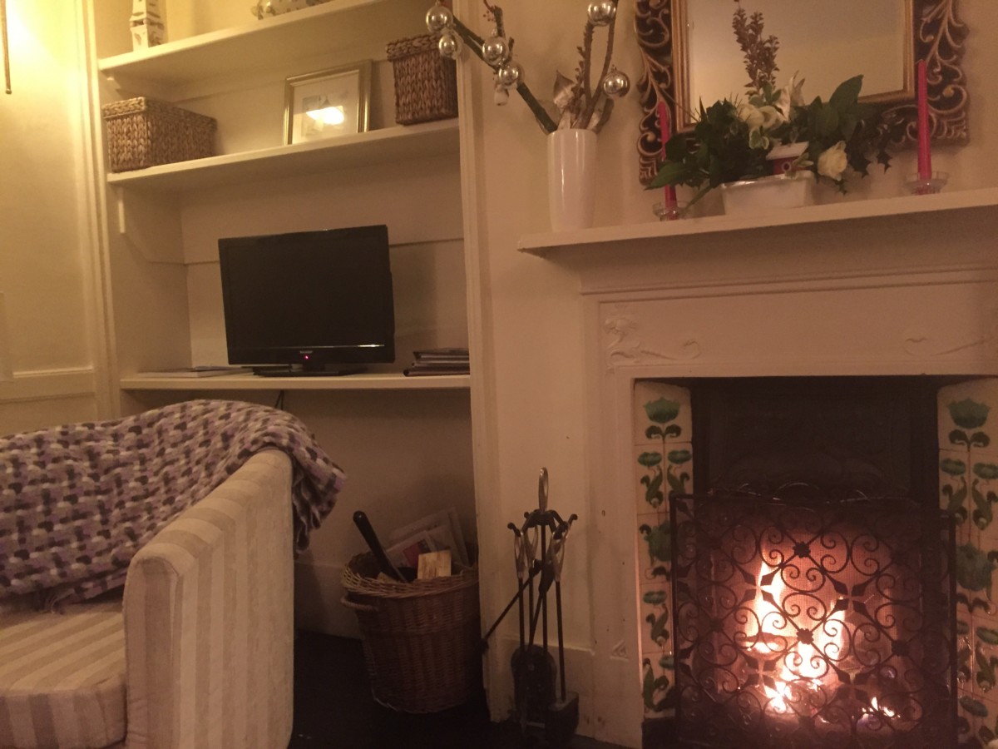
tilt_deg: -4.1
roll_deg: +2.5
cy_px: 374
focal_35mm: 29
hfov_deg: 61.7
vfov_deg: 48.2
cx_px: 499
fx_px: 836
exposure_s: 1/15
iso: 500
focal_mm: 4.15
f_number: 2.2
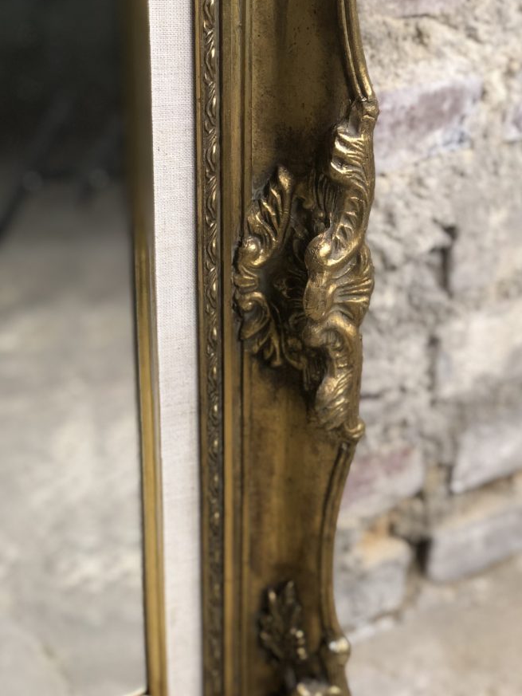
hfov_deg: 24.0
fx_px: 1226
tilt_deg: -30.5
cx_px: 305
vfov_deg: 31.6
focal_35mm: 61
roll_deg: -4.3
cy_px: 301
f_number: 2.4
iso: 125
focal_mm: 6
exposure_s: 1/50
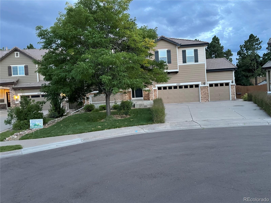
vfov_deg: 53.1
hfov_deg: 67.3
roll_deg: +4.3
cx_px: 136
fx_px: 204
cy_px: 102
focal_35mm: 26
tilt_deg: -0.3
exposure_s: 1/40
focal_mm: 4.2
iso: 640
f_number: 1.6
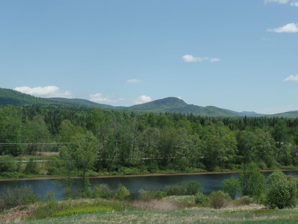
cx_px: 149
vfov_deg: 22.9
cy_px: 112
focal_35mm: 64
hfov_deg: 30.3
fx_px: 551
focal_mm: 11.4
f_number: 3.6
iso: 80
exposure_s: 1/1000
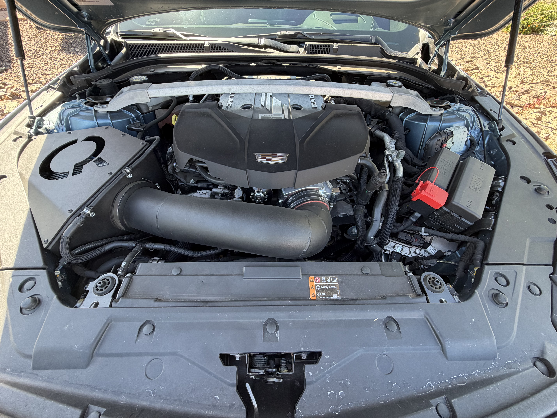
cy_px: 209
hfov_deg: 102.1
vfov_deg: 85.7
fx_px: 225
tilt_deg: -47.9
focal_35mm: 14
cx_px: 278
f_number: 2.2
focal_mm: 2.22
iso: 100
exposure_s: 1/121
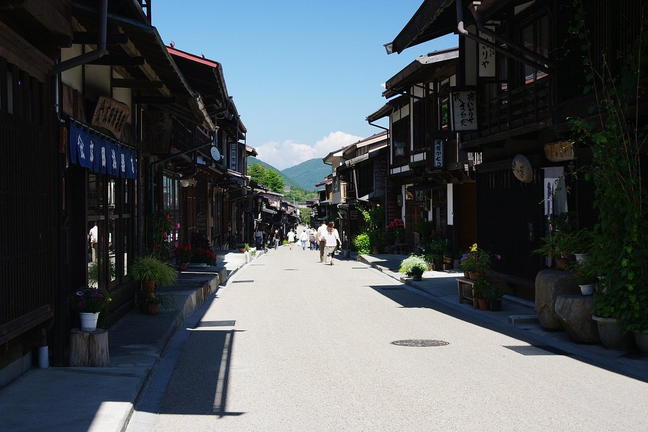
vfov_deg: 26.5
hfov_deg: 38.9
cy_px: 216
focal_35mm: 51
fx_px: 918
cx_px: 324
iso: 200
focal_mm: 34
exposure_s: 1/100
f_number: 9
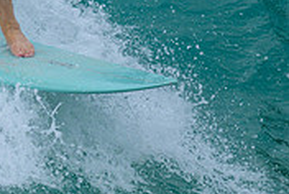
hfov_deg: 0.6
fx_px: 28989
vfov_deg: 0.4
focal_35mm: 3605
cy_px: -73
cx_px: -335
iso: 450
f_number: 6.3
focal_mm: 800
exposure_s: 1/2000
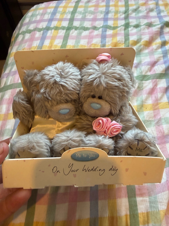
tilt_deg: -57.9
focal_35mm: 24
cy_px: 113
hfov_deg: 56.8
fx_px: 156
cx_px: 84
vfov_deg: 71.6
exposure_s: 1/89
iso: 320
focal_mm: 2.22
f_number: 2.2
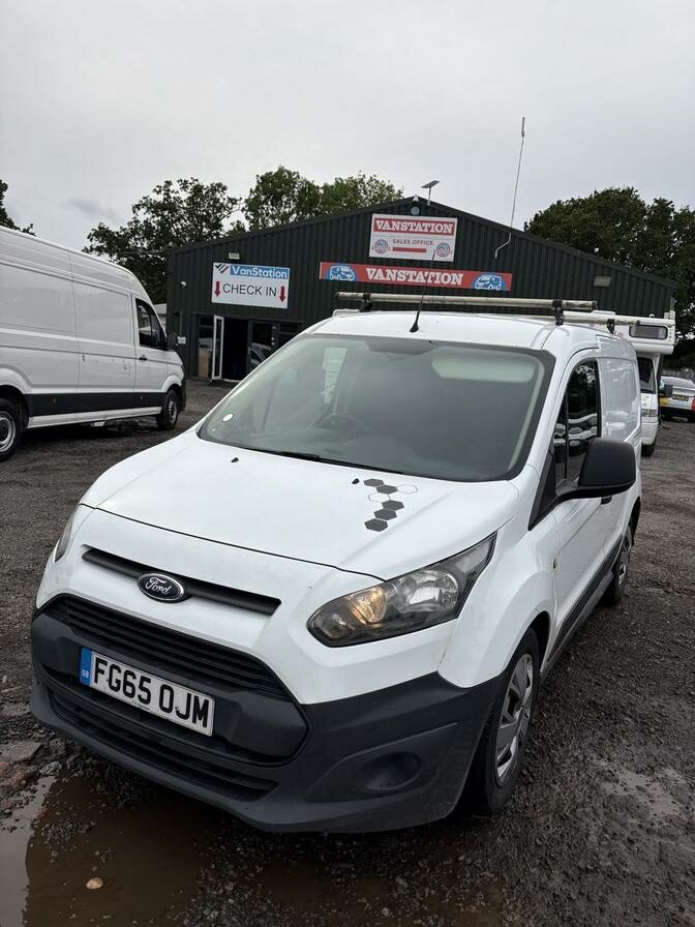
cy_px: 464
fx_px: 696
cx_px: 348
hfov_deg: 53.1
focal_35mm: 26
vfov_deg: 67.3
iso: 50
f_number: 1.6
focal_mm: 5.96
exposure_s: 1/3125
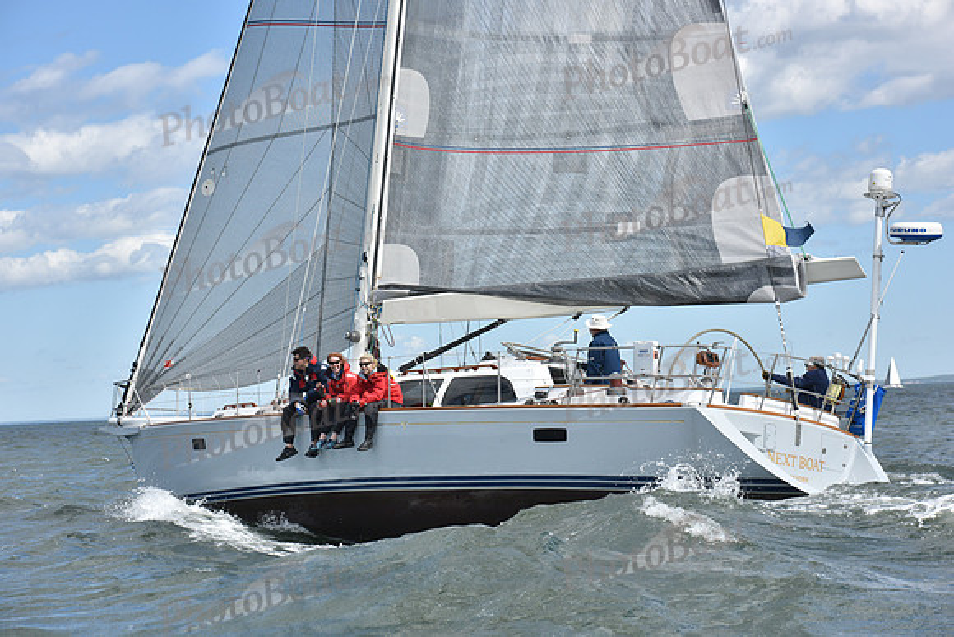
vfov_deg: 14.0
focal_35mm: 98
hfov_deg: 20.8
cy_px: 318
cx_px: 477
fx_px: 2597
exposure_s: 1/1600
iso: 320
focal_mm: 98
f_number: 6.3
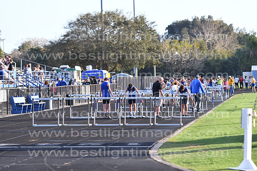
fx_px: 1339
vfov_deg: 7.3
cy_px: 86
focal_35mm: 188
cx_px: 128
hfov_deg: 11.0
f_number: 4
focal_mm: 125
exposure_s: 1/5000
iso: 1250
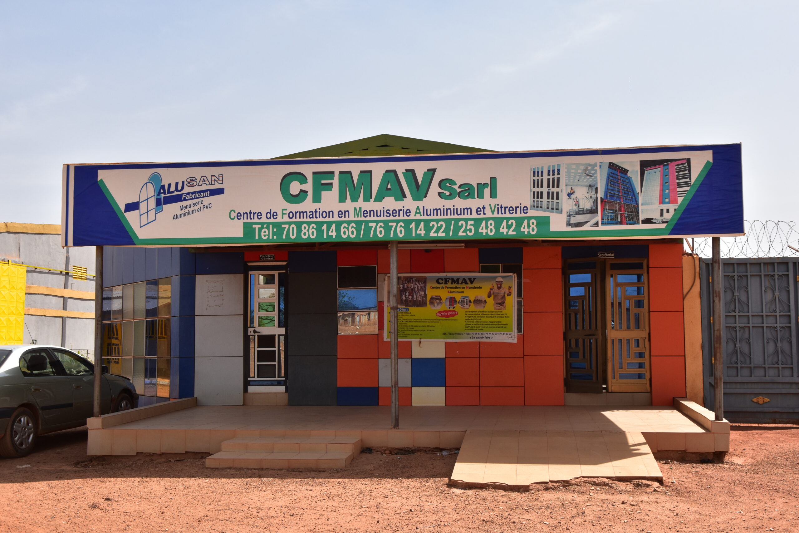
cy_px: 266
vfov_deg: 35.5
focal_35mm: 38
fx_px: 832
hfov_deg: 51.3
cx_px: 400
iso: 400
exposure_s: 1/500
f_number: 11
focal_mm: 25
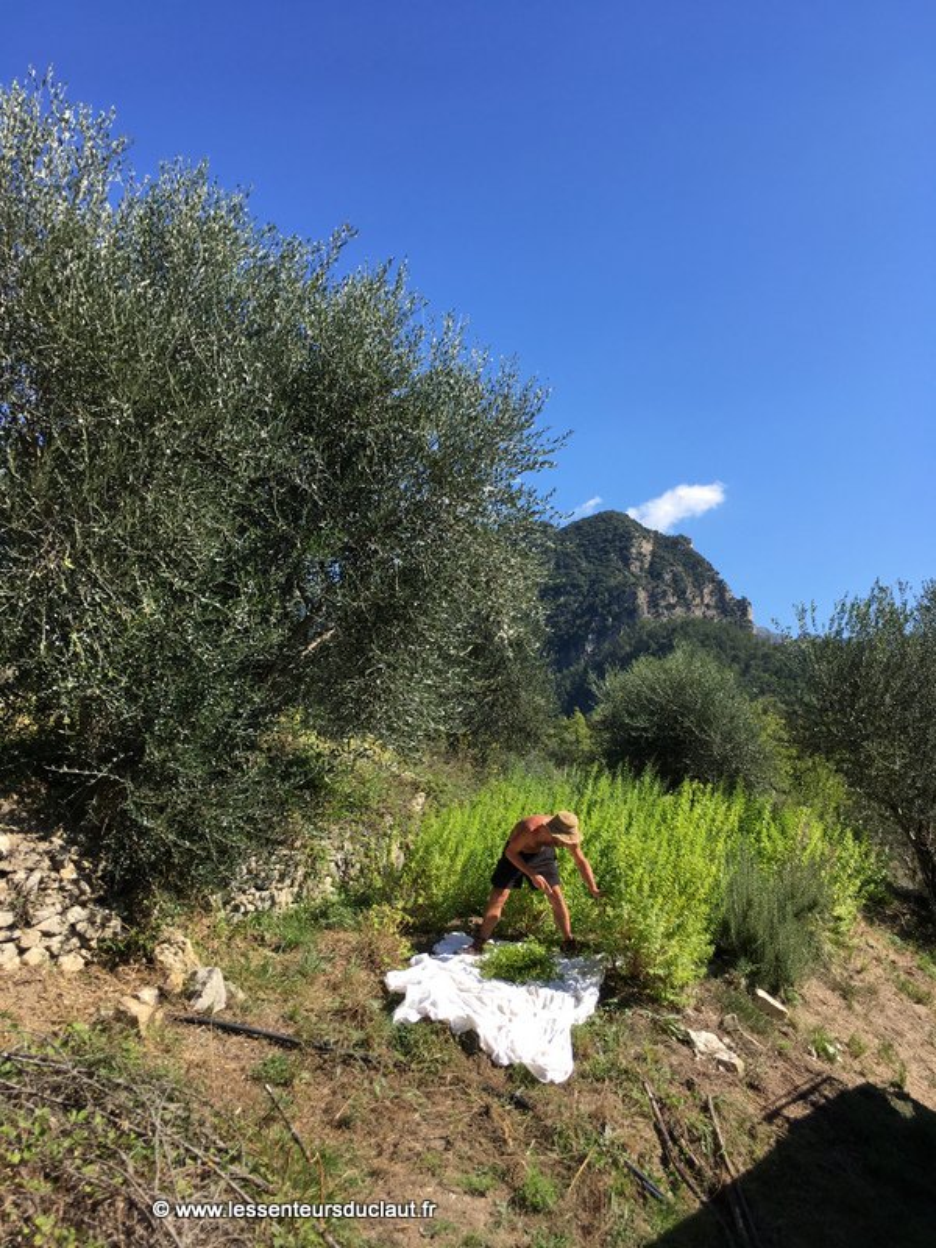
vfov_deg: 61.7
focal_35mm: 29
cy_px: 624
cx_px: 468
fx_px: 1046
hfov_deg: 48.2
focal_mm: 4.15
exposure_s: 1/938
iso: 25
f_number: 2.2
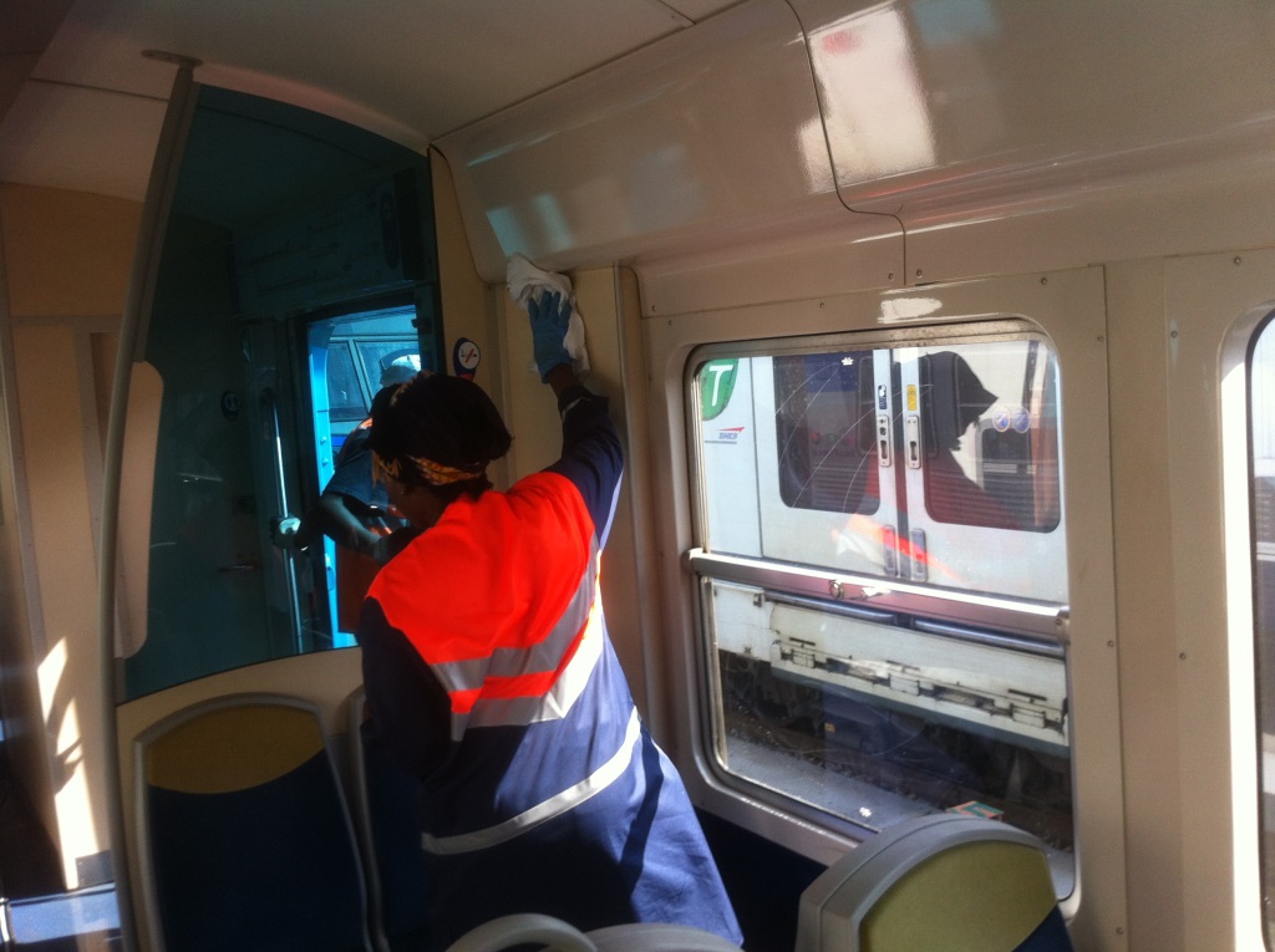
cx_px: 638
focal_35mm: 35
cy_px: 476
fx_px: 1287
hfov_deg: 52.7
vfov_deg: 40.6
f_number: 2.8
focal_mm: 3.85
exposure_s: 1/161
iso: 80
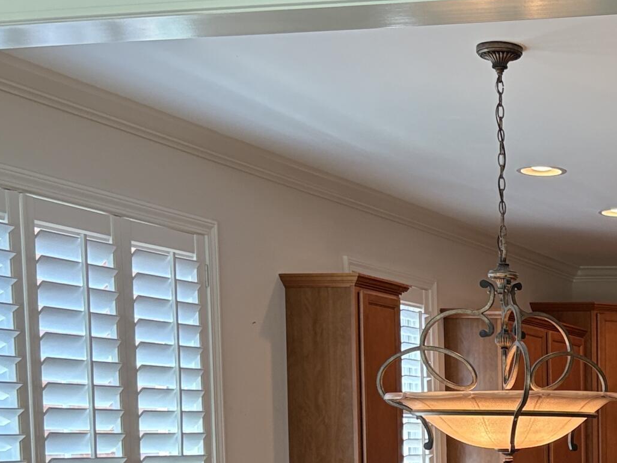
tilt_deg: -3.7
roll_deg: +0.4
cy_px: 547
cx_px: 781
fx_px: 1355
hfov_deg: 23.1
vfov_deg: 18.4
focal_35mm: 76
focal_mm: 5.96
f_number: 1.6
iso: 160
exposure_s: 1/120
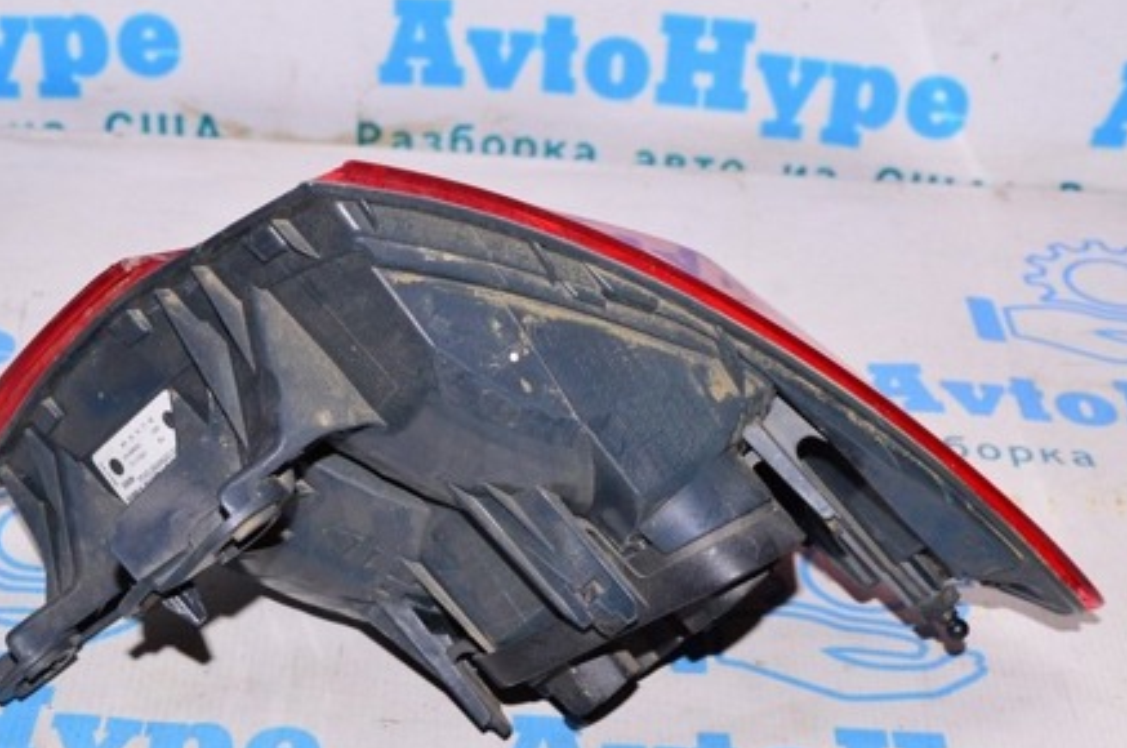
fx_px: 1992
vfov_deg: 21.2
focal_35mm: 64
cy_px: 481
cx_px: 591
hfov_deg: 31.6
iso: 1600
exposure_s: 1/200
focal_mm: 29
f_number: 8
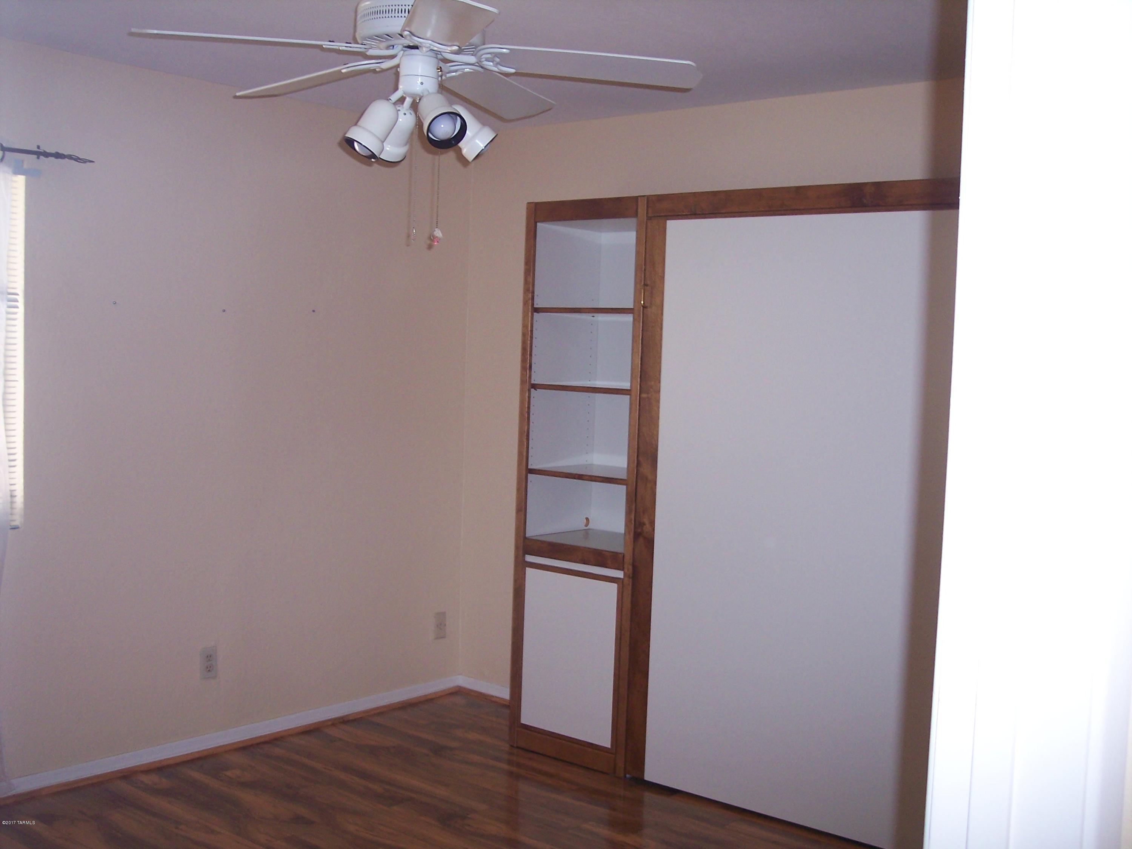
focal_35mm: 39
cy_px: 424
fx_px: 1275
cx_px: 566
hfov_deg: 47.9
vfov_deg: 36.8
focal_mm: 8
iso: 140
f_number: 2.8
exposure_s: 1/60
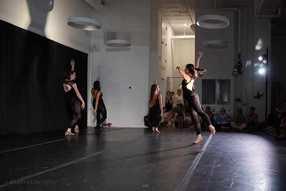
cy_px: 97
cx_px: 198
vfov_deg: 34.3
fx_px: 310
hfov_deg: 48.5
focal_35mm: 39
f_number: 3.5
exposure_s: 1/400
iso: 6400
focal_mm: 28
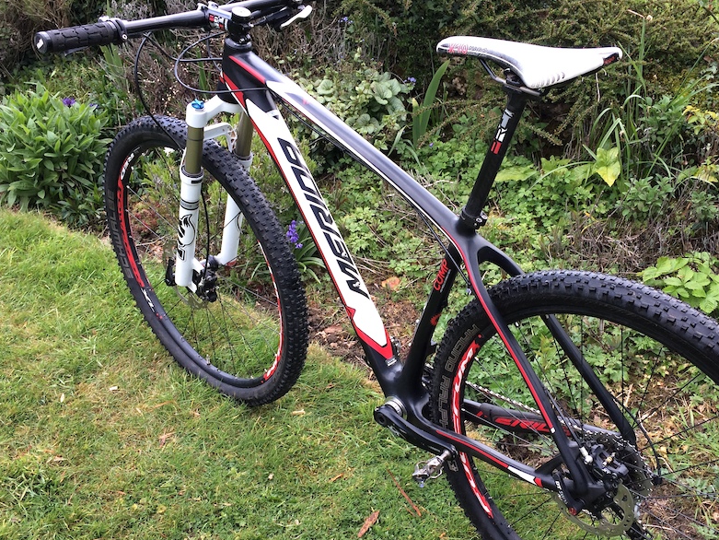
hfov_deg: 48.8
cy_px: 318
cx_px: 414
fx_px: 789
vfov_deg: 37.6
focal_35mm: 38
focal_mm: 4.15
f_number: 2.2
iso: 40
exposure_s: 1/100
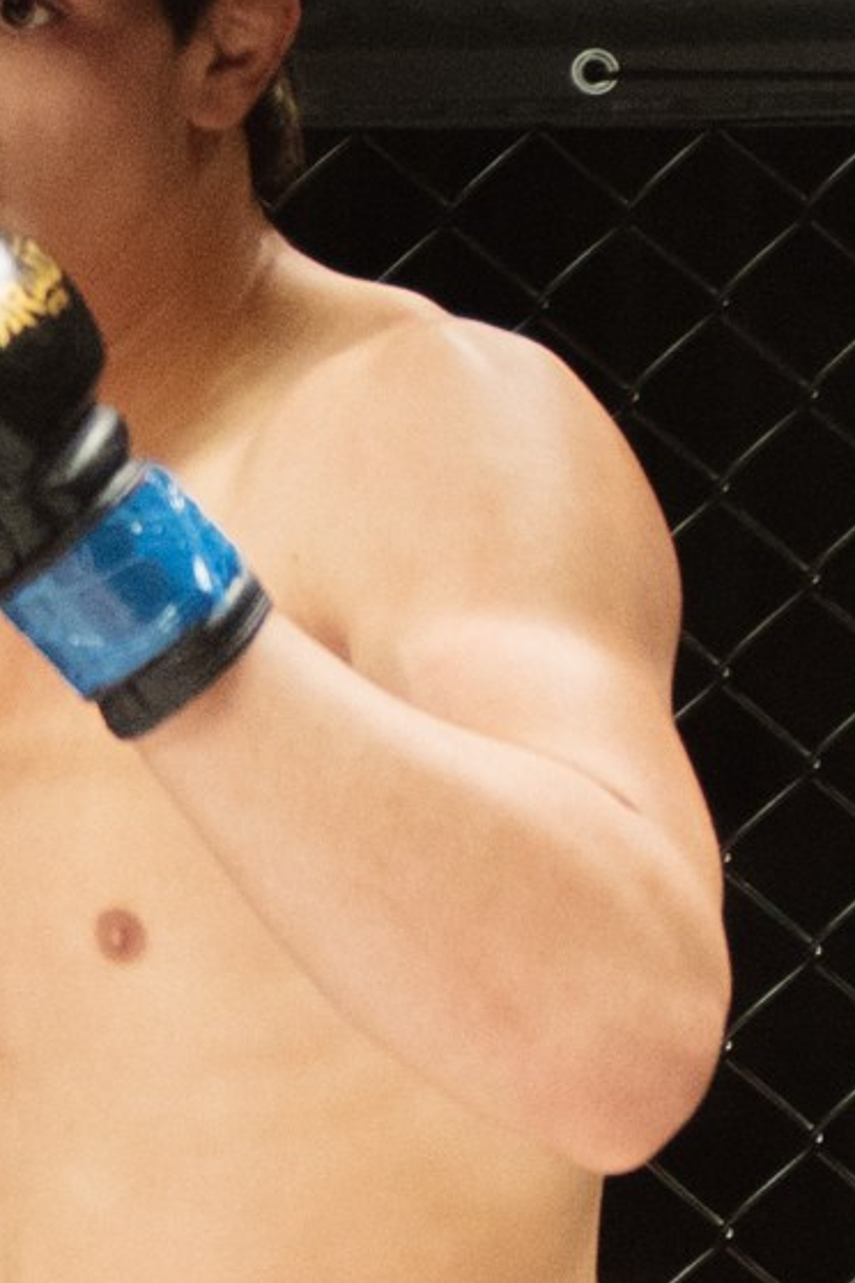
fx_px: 17882
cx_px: -604
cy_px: 1869
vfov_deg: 4.1
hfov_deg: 2.7
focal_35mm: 502
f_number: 4
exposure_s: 1/640
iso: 2000
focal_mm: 80
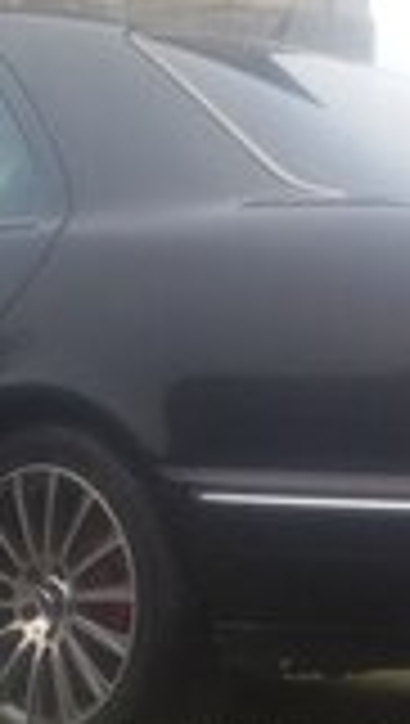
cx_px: 469
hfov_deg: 11.5
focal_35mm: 104
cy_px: 787
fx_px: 2003
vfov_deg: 19.7
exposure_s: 1/140
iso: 40
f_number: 2.4
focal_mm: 2.93
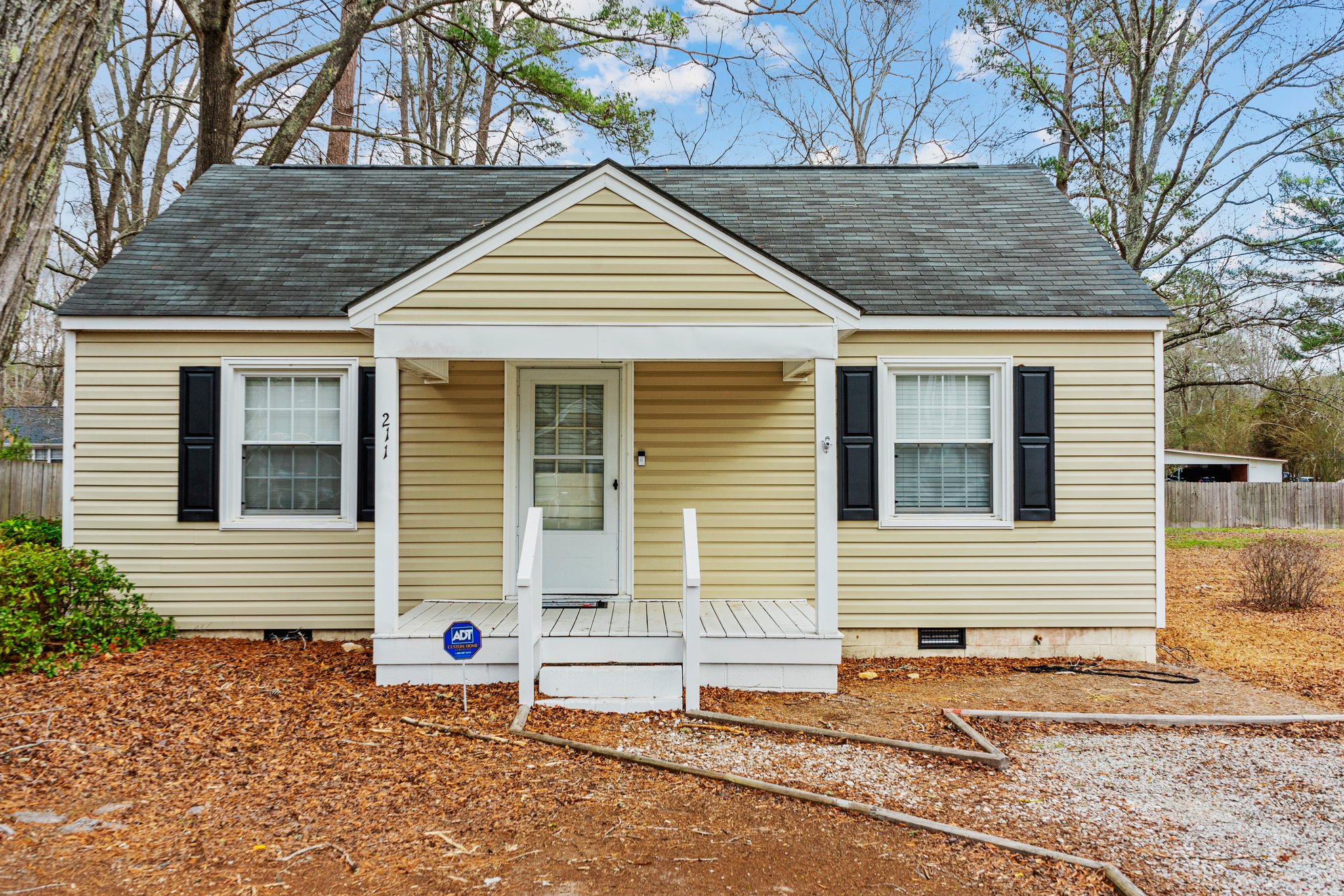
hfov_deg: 58.7
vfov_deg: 41.1
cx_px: 658
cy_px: 434
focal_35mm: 32
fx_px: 1195
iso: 250
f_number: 9
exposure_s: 1/200
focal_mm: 31
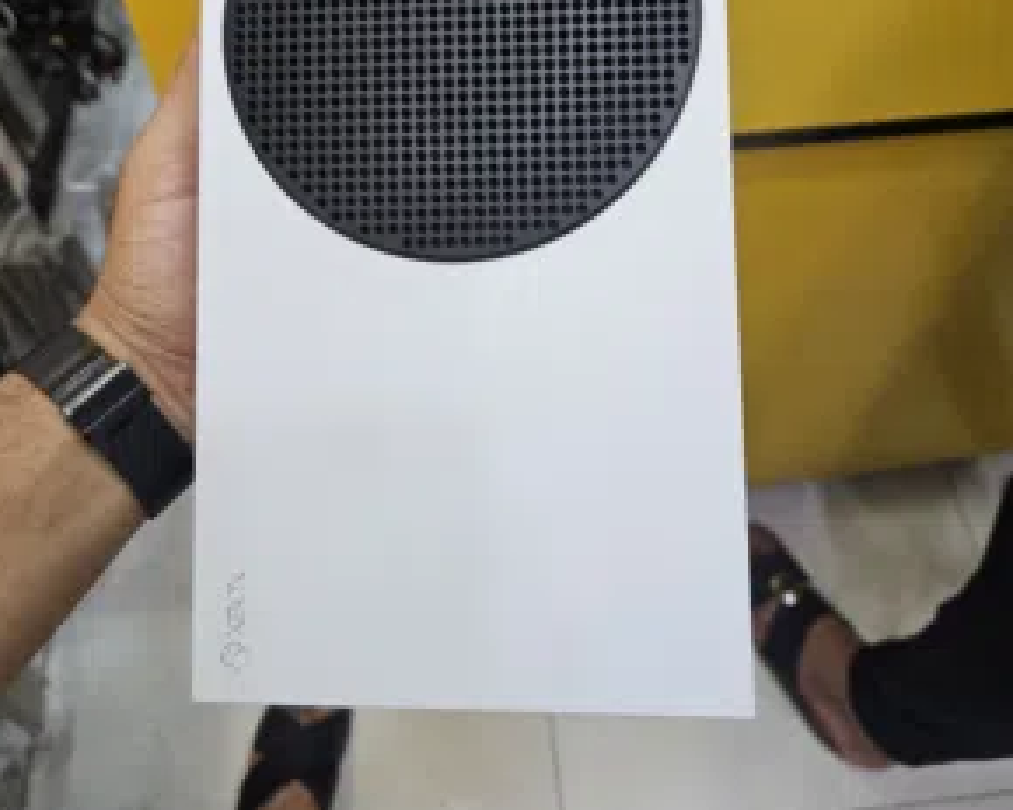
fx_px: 929
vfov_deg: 45.7
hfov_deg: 57.2
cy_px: 220
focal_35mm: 31
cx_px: 517
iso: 100
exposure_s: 1/190
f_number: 1.7
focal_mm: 6.3
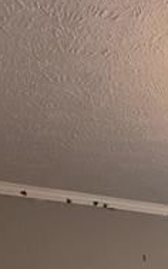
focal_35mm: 56
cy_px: 448
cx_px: 335
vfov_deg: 23.9
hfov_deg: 17.1
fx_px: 411
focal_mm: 2.2
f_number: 1.9
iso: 200
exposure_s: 1/60
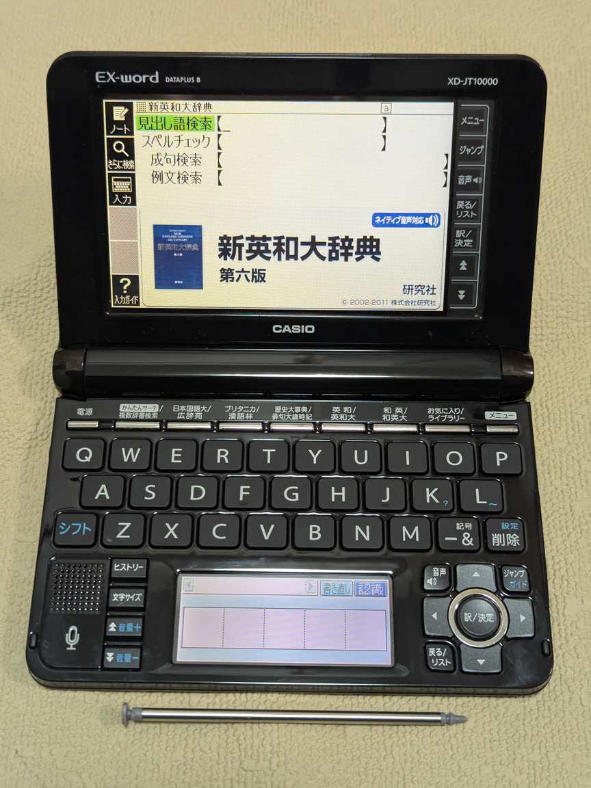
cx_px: 296
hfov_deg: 30.3
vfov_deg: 39.7
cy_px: 394
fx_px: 1093
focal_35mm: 48
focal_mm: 6.81
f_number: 1.85
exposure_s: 1/74.3
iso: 312
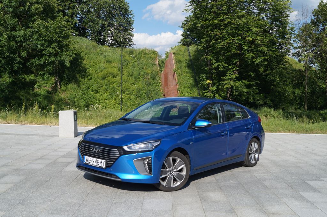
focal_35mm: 36
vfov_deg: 36.7
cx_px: 164
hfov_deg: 53.2
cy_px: 108
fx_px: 326
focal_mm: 24
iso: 100
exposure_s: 1/320
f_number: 8
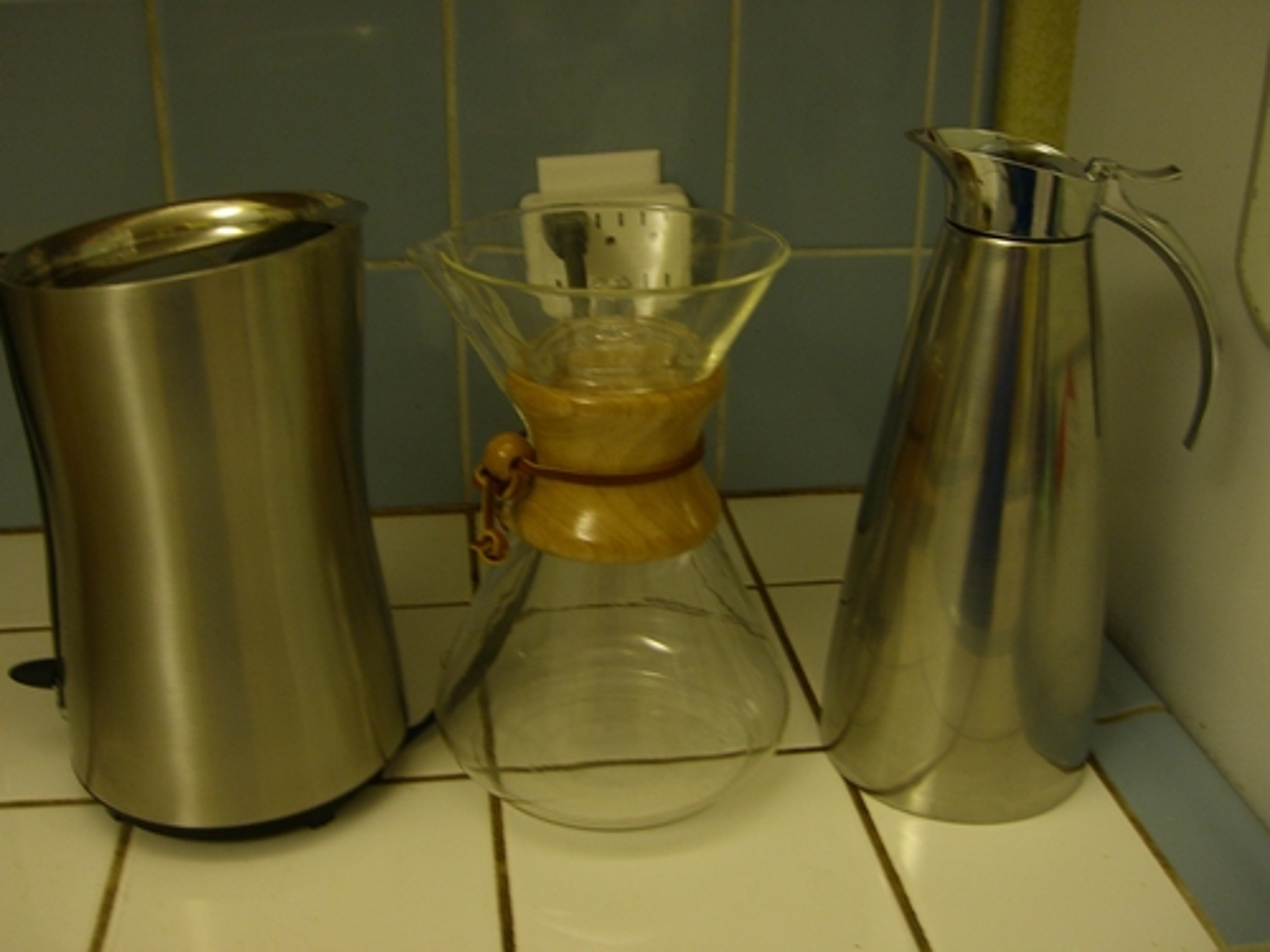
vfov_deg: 37.7
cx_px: 635
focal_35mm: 38
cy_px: 476
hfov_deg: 49.0
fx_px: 1394
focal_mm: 7.9
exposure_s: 1/8
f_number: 2.8
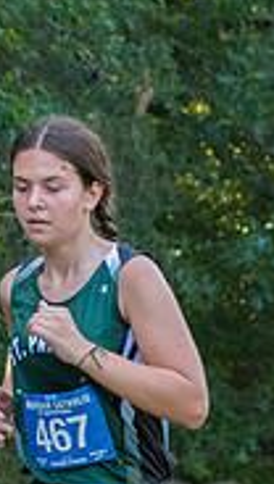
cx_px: 188
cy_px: 537
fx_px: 3681
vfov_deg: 7.5
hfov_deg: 4.3
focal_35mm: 286
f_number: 5
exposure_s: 1/1600
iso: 3200
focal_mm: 75
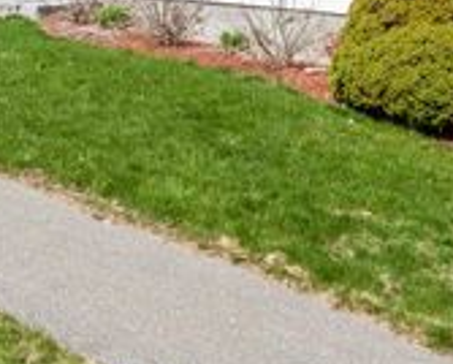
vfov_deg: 20.2
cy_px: -95
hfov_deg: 27.1
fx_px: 940
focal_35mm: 70
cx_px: 269
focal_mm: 12.29
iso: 130
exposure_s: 1/2500
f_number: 2.8
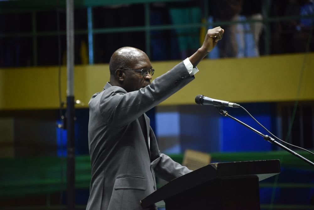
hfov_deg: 6.9
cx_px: 157
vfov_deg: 4.6
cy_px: 105
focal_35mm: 300
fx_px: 2617
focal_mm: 300
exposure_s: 1/100
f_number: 5.6
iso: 2500
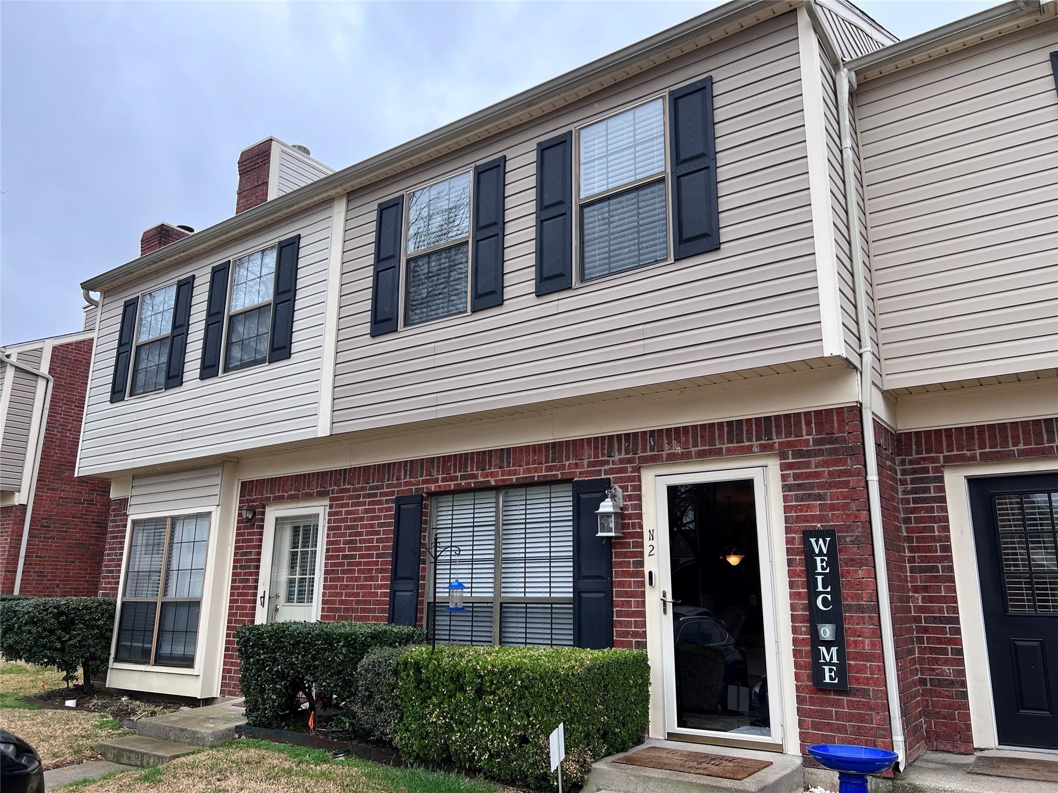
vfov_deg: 53.1
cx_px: 529
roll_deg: -0.7
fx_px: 795
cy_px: 396
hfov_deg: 67.3
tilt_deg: +13.9
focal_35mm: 26
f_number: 1.5
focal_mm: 5.7
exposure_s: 1/448
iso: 50
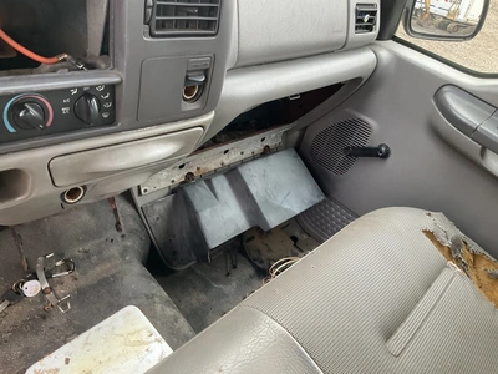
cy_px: 187
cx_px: 249
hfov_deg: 61.7
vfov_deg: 48.2
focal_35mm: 29
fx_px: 417
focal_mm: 3
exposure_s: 1/101
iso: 64
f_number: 1.8
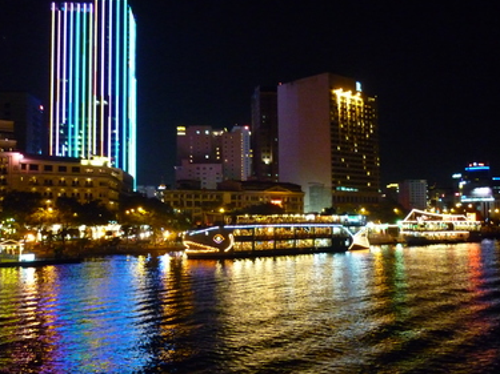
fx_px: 534
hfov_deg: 50.1
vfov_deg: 38.6
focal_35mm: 37
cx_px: 244
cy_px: 168
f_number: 2.8
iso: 800
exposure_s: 1/8
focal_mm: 5.5
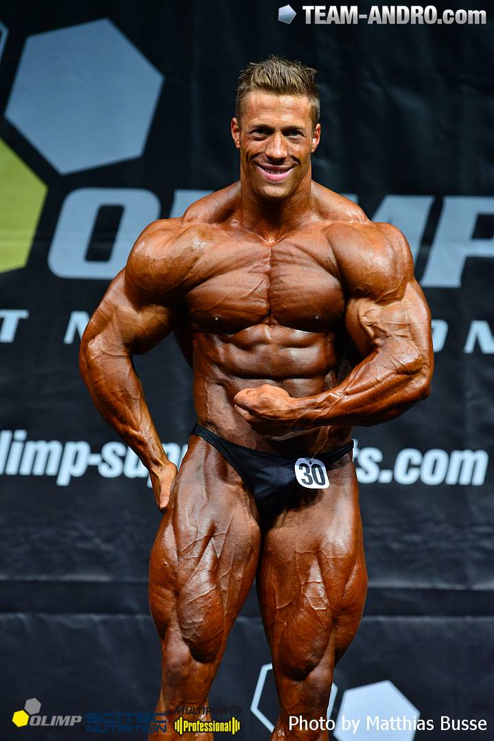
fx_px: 4528
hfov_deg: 6.2
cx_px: 247
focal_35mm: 220
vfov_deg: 9.4
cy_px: 370
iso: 800
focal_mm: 220
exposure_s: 1/80
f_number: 5.3
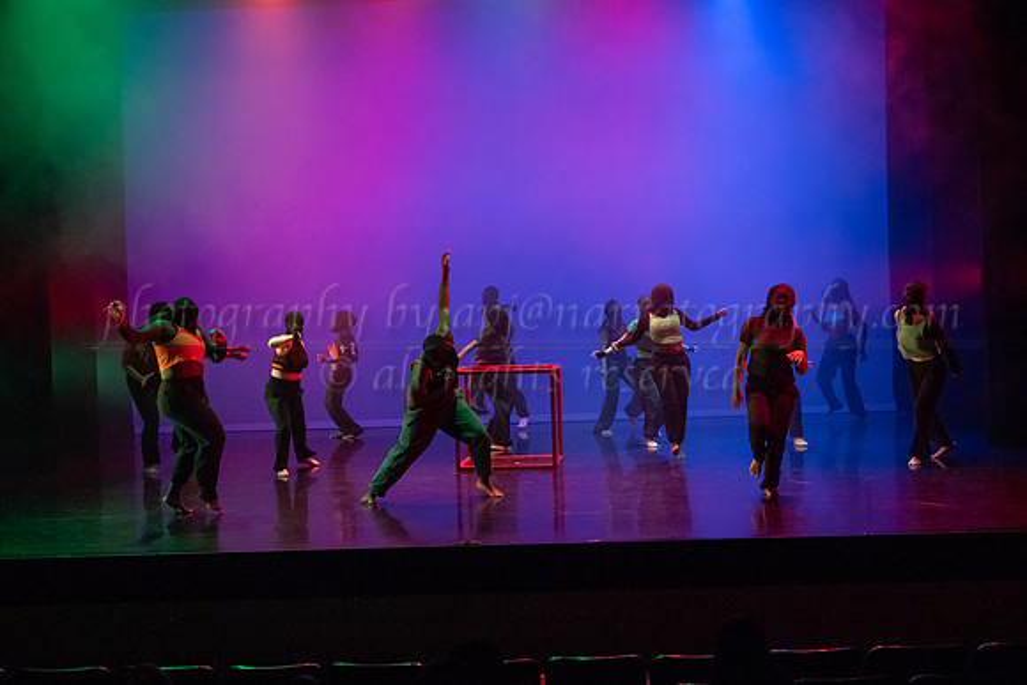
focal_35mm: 57
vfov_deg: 23.8
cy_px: 342
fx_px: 1627
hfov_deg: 35.0
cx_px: 485
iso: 4000
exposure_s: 1/320
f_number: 2.8
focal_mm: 54
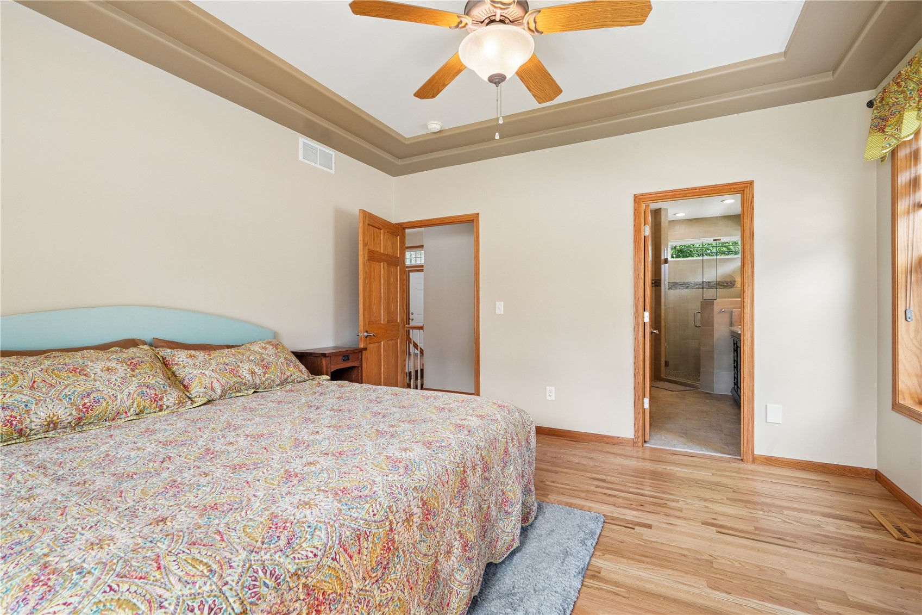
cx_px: 461
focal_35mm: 16
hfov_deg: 96.7
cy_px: 308
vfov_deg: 73.7
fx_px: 410
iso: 640
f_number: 10
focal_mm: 16
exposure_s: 1/40
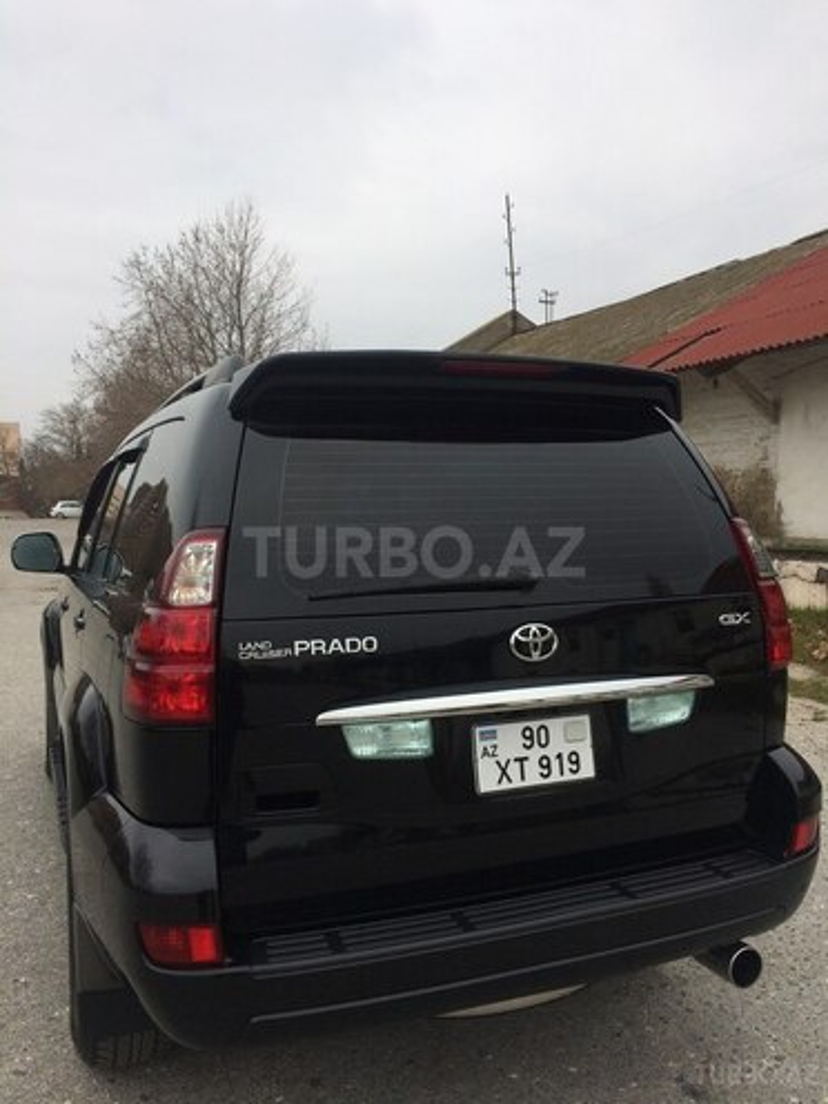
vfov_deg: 61.7
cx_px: 414
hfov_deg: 48.2
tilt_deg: -3.2
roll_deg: +0.9
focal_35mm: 29
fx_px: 925
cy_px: 552
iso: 32
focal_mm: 4.15
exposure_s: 1/641
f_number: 2.2
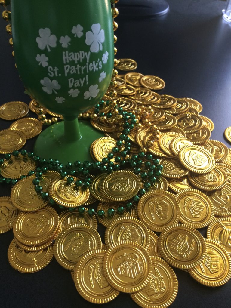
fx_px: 258
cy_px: 154
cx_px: 116
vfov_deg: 61.7
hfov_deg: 48.2
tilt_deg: -44.8
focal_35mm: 29
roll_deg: +0.1
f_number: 2.2
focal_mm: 4.15
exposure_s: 1/30
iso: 100
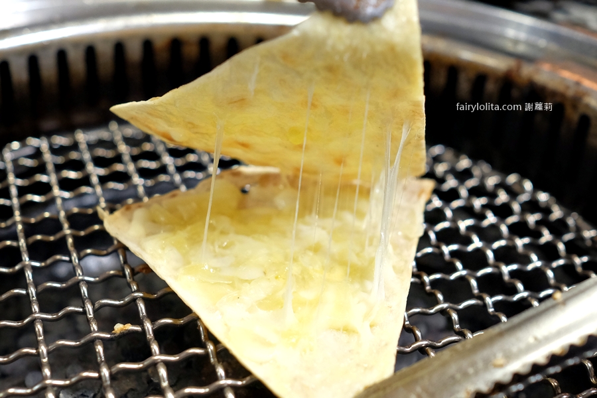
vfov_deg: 37.9
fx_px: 580
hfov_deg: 54.4
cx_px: 298
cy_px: 199
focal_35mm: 35
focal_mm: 23
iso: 2000
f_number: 2.8
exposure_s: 1/110
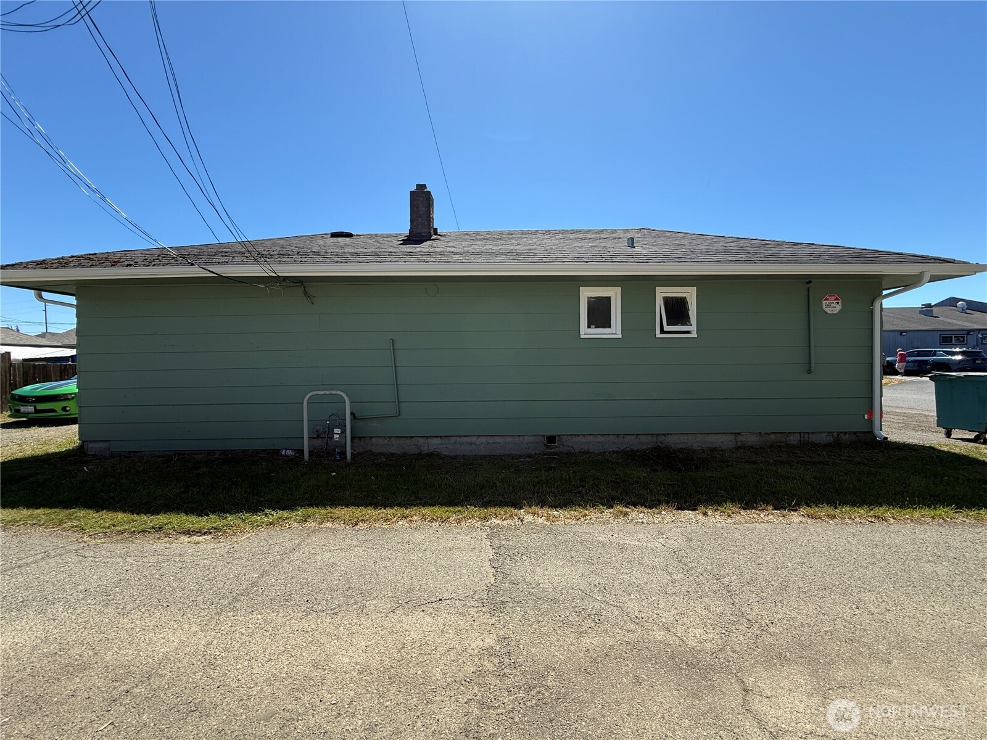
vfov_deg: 85.7
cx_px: 494
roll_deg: +0.7
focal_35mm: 14
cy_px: 370
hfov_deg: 102.1
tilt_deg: -0.5
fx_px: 399
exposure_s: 1/726
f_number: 2.2
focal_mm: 2.22
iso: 50
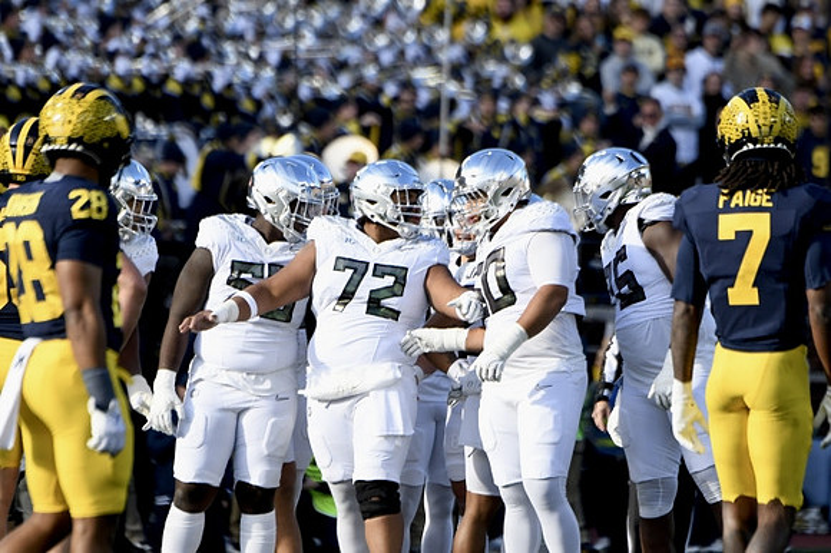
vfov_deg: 2.3
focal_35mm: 600
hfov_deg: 3.4
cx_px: 416
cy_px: 276
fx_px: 13842
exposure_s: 1/1000
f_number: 5.6
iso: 640
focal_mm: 400
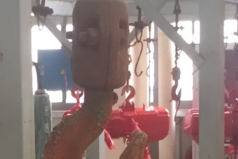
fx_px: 1329
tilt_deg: -12.9
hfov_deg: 10.2
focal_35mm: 201
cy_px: 387
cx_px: 62
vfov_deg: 6.5
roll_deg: +0.9
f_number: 2.2
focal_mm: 4.15
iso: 64
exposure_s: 1/30
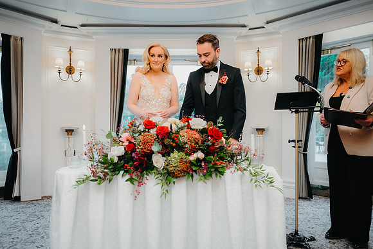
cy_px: 125
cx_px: 186
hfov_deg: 71.4
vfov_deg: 51.2
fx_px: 260
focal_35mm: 25
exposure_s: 1/200
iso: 400
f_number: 2
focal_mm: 24
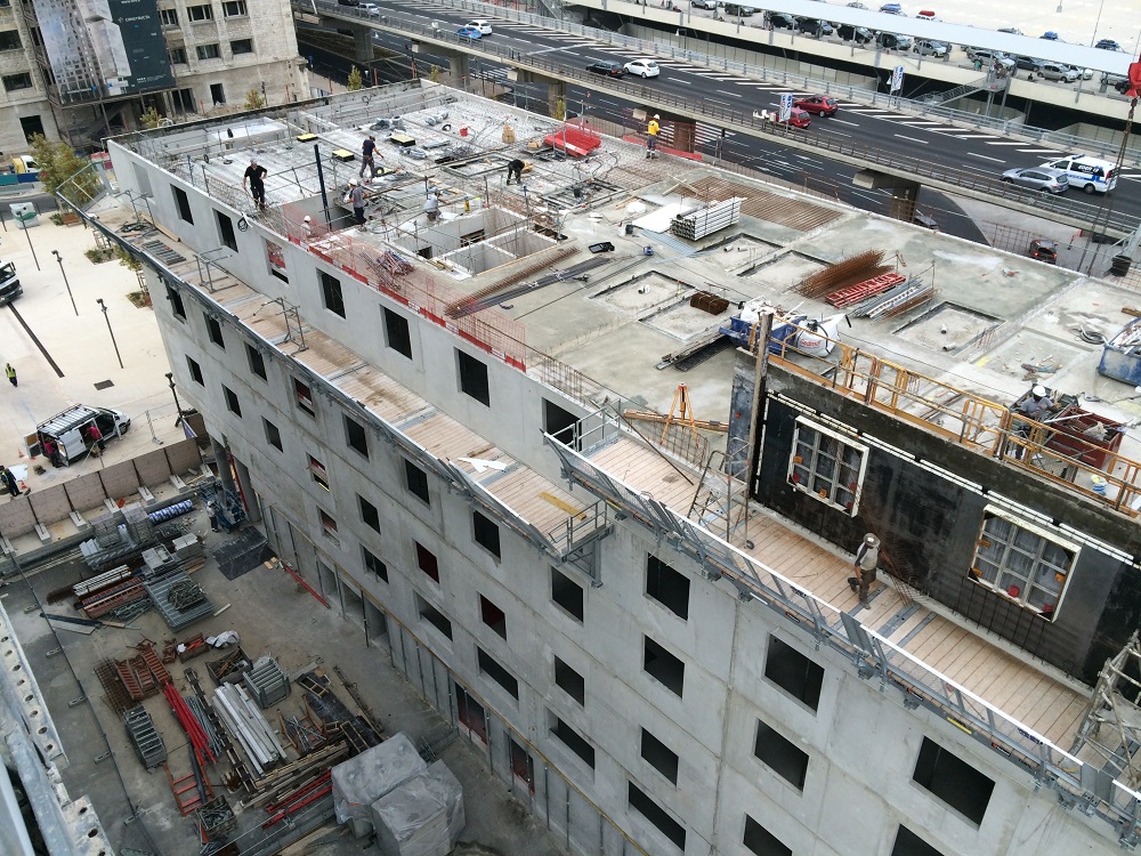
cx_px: 570
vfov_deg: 46.8
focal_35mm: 30
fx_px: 989
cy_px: 428
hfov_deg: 60.0
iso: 32
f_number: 2.2
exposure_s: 1/500
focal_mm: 4.12
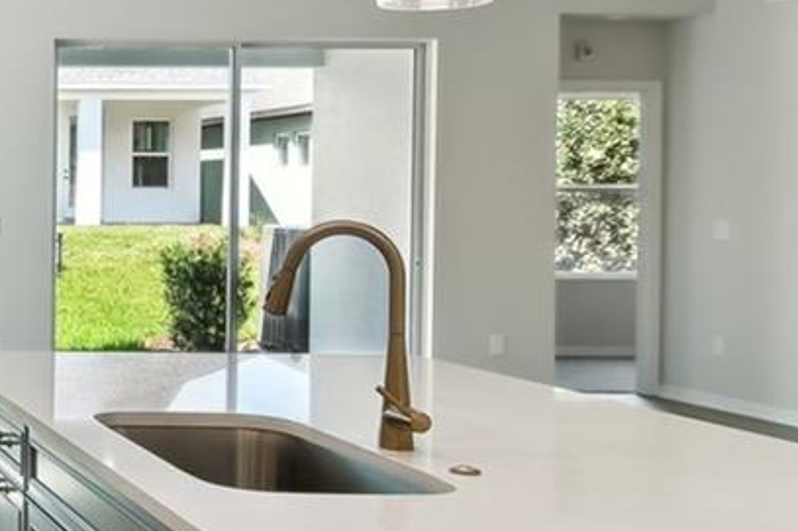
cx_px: -292
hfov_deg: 27.2
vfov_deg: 23.0
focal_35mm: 59
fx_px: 1307
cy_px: 235
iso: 100
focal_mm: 10
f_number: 7.1
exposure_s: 1/30
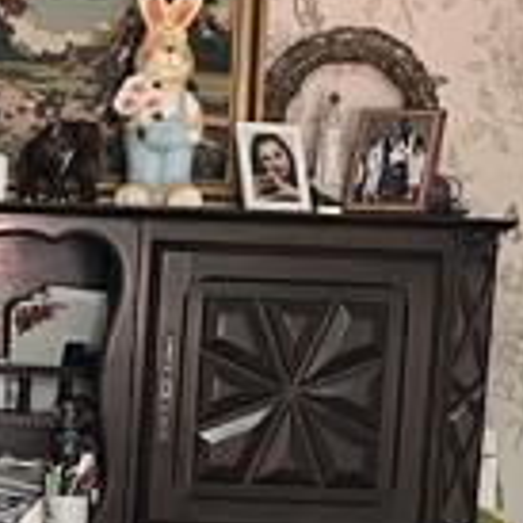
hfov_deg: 12.8
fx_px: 2291
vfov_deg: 12.8
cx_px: -76
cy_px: 534
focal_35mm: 134
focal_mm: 5.1
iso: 400
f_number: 1.6
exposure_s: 1/50
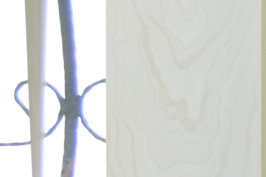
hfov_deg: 7.3
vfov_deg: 6.1
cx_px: 986
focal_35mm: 224
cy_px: 202
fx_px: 1654
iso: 640
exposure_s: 1/60
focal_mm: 20
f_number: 3.5
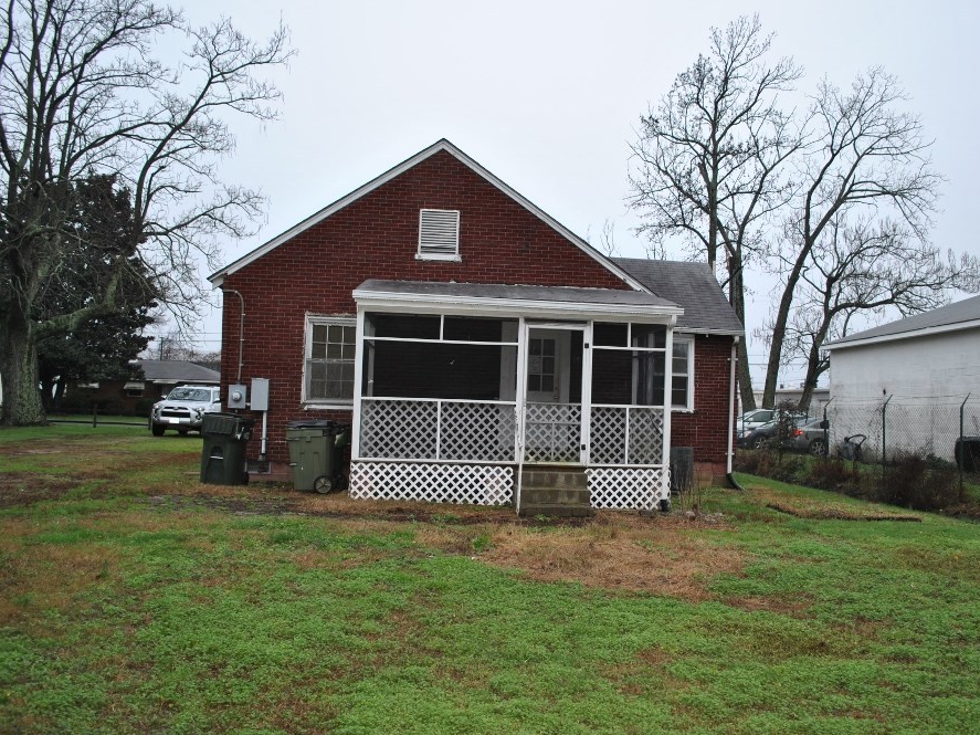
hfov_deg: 59.8
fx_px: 849
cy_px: 362
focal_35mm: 30
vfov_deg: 46.8
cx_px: 542
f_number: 3.5
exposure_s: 1/125
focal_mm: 18
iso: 160
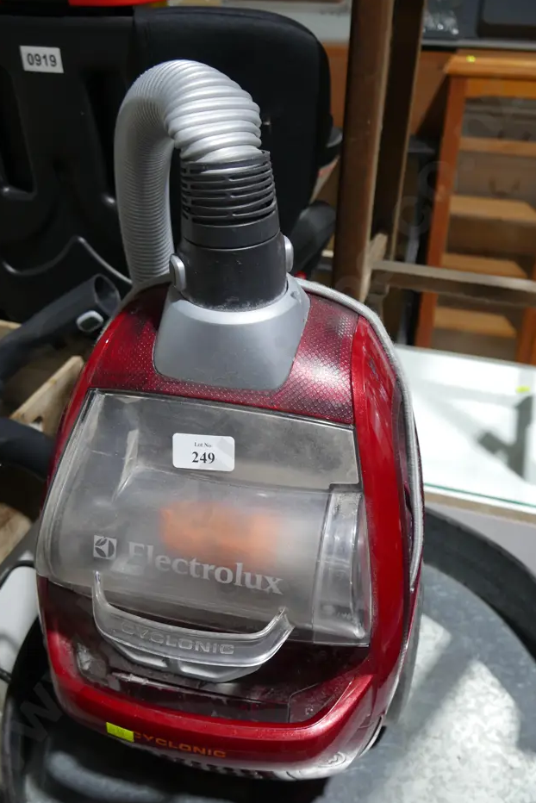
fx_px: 714
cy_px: 436
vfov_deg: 58.6
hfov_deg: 41.1
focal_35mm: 32
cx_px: 246
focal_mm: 14
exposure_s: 1/60
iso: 320
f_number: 3.5
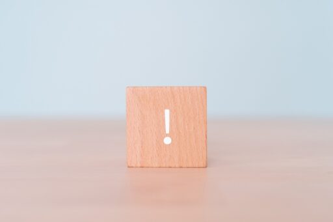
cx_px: 166
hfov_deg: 39.6
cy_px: 111
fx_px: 462
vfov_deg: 27.0
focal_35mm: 50
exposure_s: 1/2.5
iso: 100
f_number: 4.5
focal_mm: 50
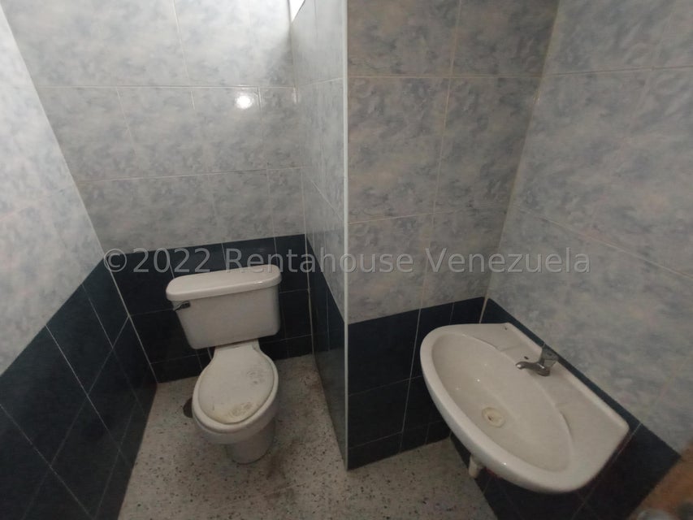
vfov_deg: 81.8
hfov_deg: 98.2
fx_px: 300
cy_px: 260
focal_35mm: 15
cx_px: 346
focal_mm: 1.65
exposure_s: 1/20
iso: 919
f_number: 2.2
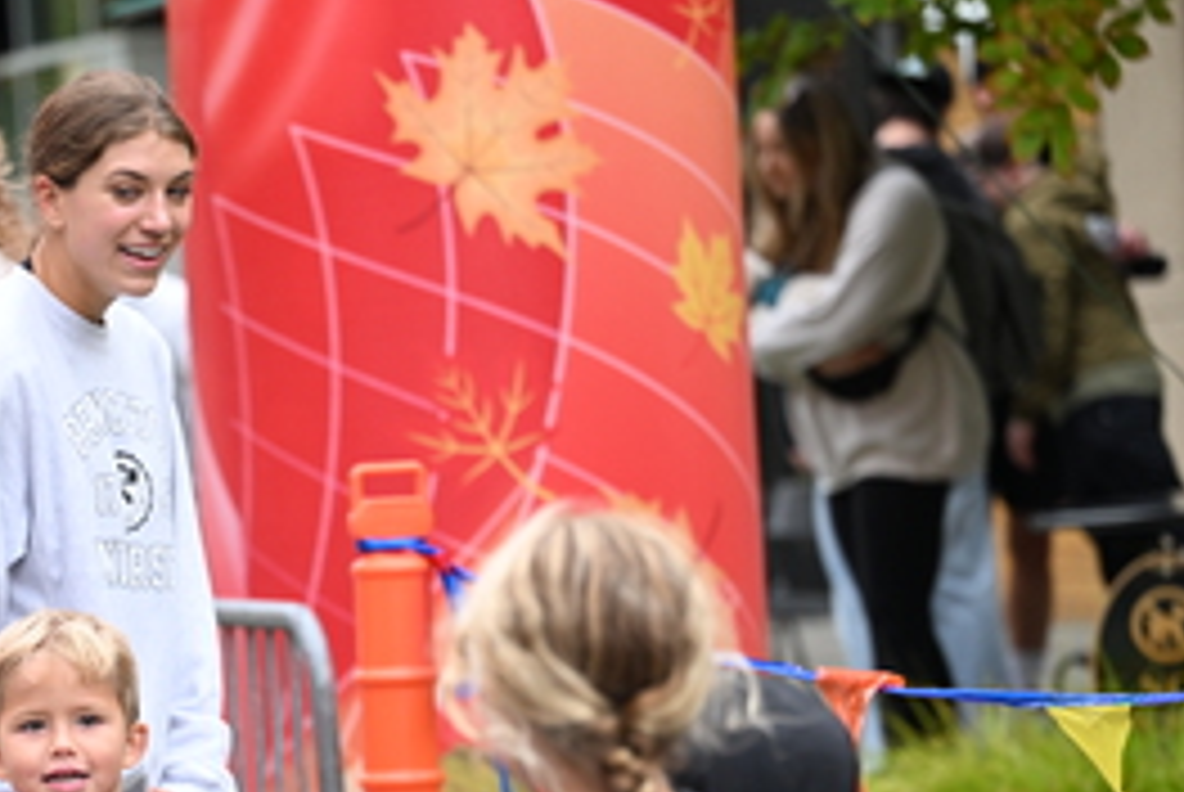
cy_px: 785
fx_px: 6815
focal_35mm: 207
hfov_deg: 9.8
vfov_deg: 6.6
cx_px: -27
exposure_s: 1/1600
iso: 640
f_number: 2.8
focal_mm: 99
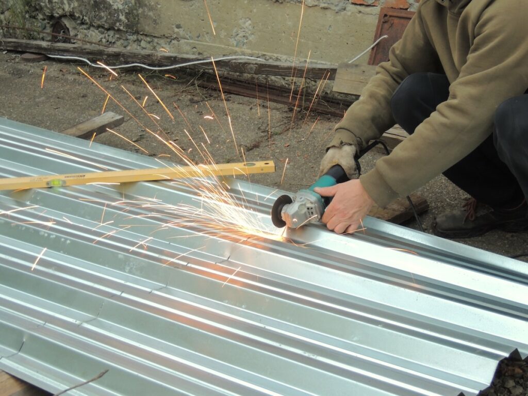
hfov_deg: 27.8
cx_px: 264
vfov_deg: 21.0
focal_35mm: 70
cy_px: 198
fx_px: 1068
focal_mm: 12.4
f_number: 3.9
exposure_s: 1/25
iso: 400
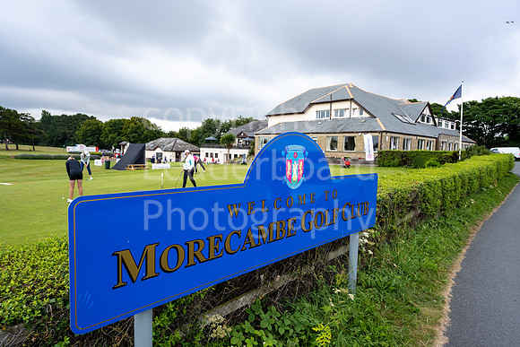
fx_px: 303
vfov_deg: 59.5
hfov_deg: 81.2
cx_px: 260
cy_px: 174
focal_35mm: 21
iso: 320
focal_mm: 21
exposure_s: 1/320
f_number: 6.3
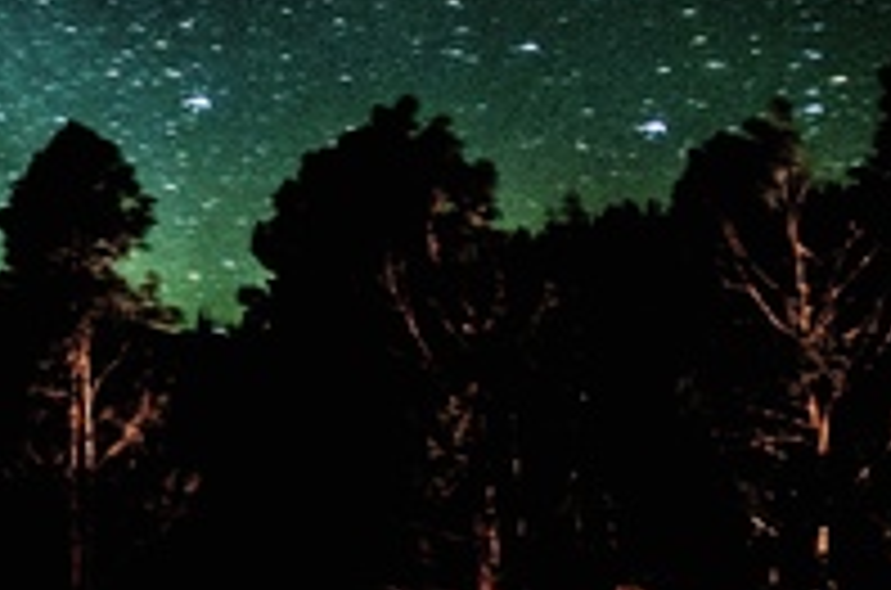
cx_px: -45
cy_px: 356
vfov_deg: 13.3
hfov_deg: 19.4
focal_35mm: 102
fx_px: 2518
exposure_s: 25
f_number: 1.4
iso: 800
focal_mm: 24
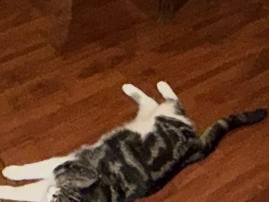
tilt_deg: -24.2
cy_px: -124
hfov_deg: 22.7
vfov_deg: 15.5
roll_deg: -1.0
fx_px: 668
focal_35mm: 86
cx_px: 100
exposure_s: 1/30
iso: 500
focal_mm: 2.22
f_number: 2.2
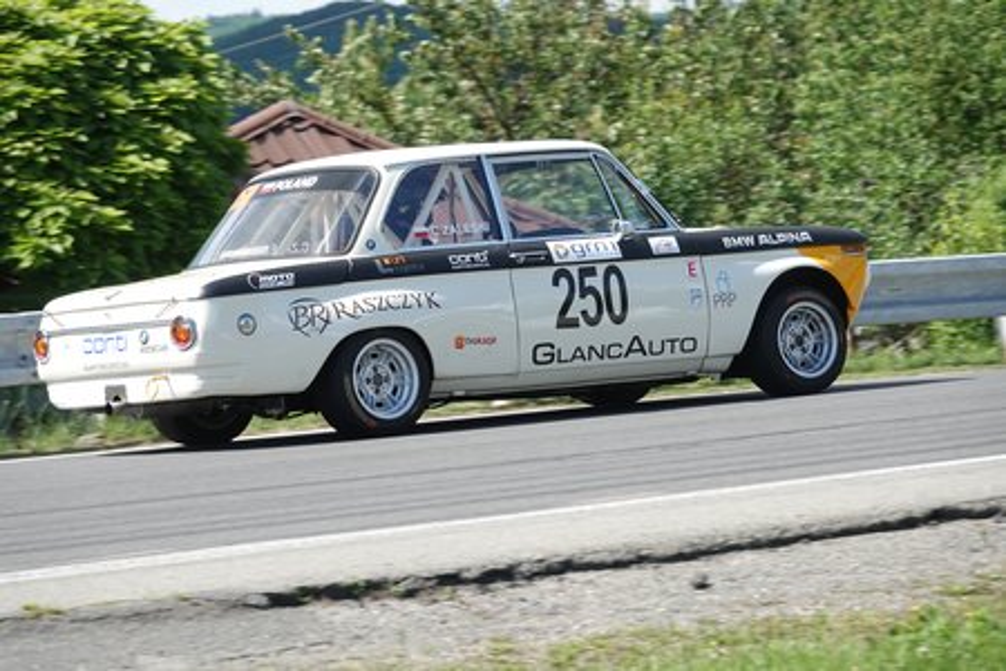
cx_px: 503
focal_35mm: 200
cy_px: 336
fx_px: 5588
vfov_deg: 6.9
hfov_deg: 10.3
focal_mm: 73.24
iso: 200
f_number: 4
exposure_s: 1/800
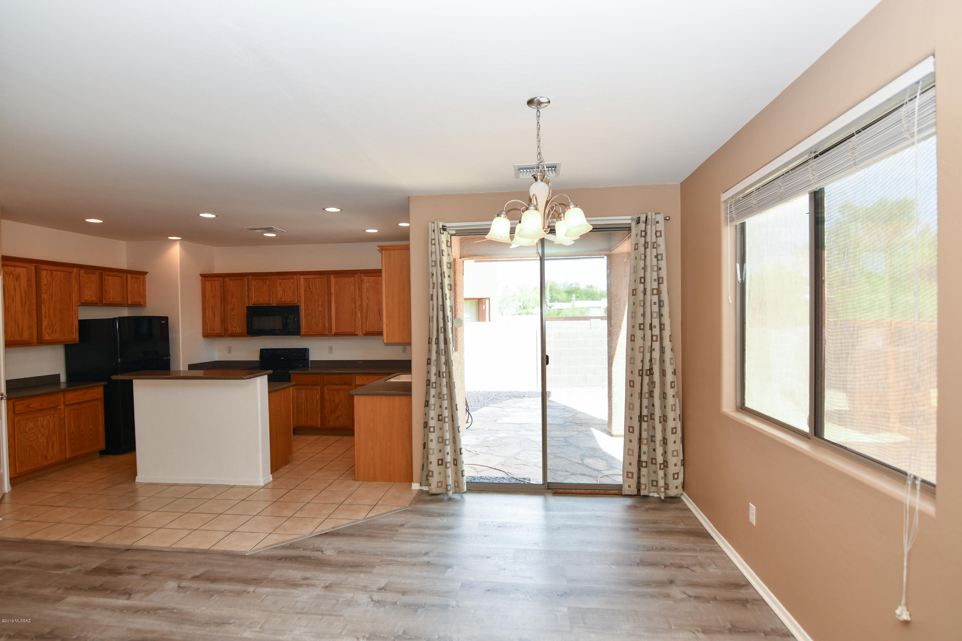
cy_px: 320
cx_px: 481
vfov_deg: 67.4
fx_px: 481
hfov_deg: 90.0
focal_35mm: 18
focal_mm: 12
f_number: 5
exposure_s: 1/100
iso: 200
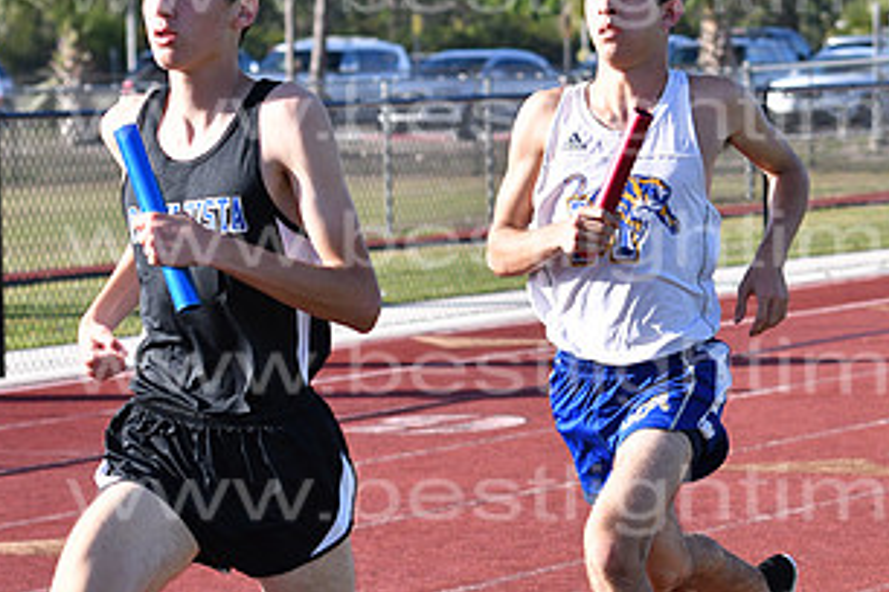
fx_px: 4914
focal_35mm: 199
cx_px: 732
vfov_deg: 6.9
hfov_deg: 10.3
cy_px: 437
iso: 800
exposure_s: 1/4000
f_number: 5.6
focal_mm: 70
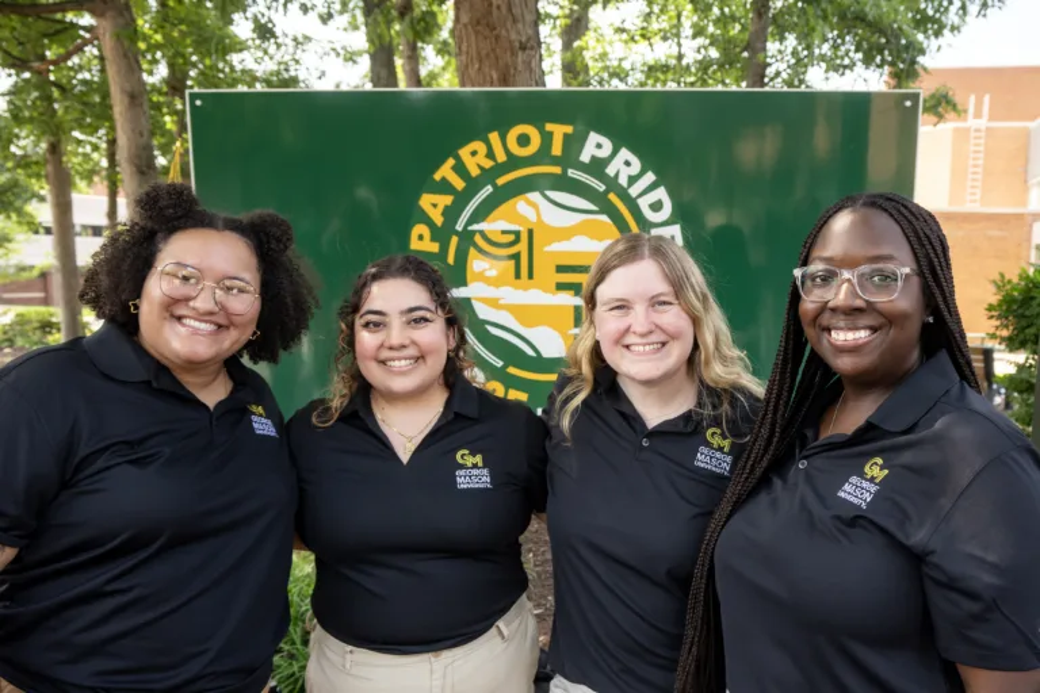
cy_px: 346
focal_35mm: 20
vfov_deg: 61.9
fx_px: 578
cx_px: 520
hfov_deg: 84.0
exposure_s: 1/160
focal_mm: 20
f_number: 4
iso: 100
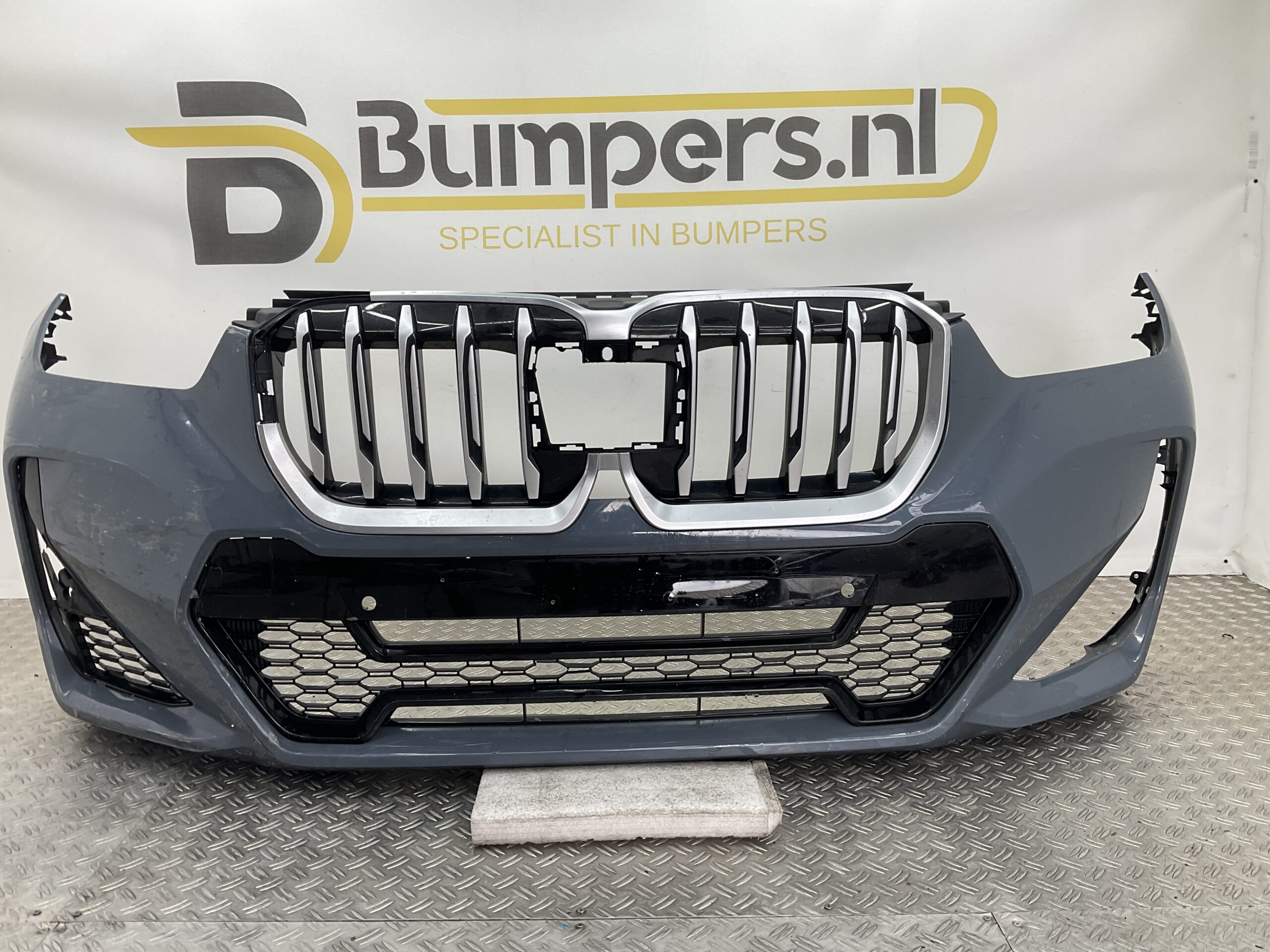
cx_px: 635
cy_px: 476
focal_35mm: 29
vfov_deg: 48.2
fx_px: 1064
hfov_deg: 61.7
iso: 25
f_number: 1.8
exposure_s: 1/120
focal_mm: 3
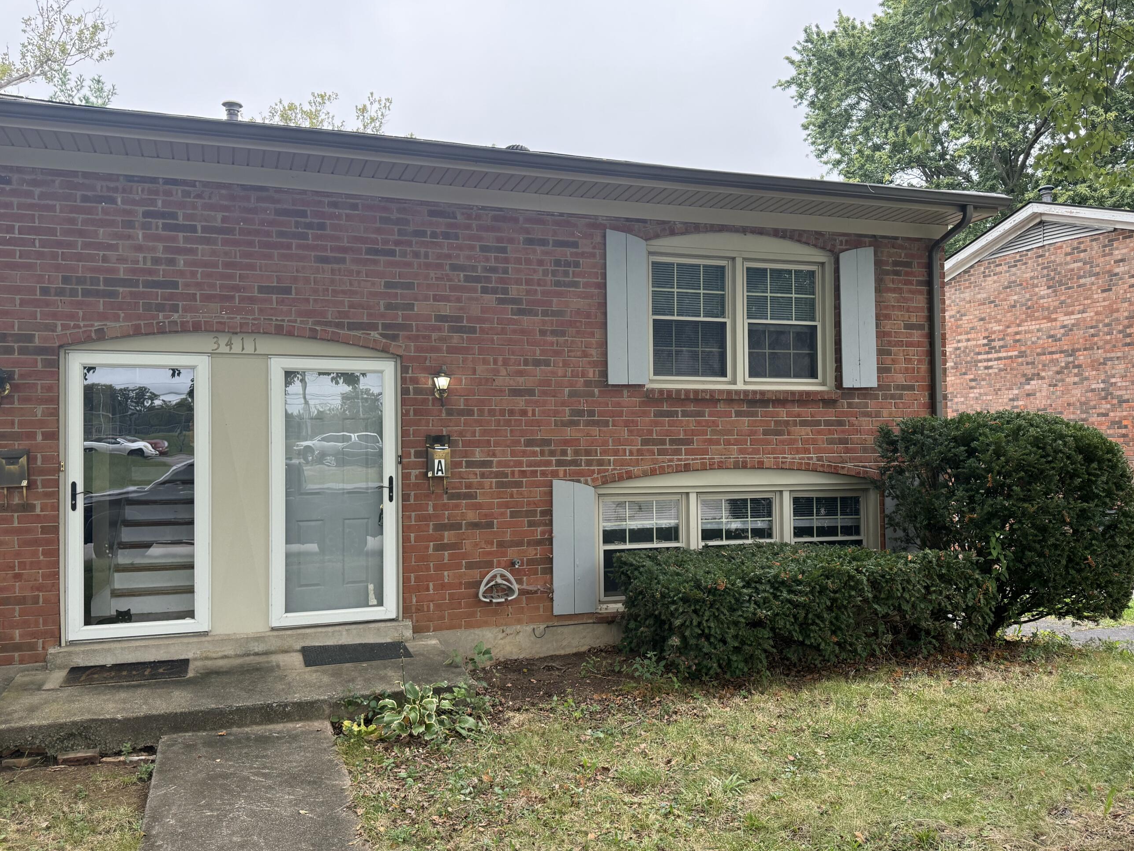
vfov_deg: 49.8
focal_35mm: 28
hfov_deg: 63.4
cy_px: 430
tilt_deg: +3.3
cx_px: 562
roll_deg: +0.4
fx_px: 917
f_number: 1.78
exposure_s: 1/440
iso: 100
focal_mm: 6.76
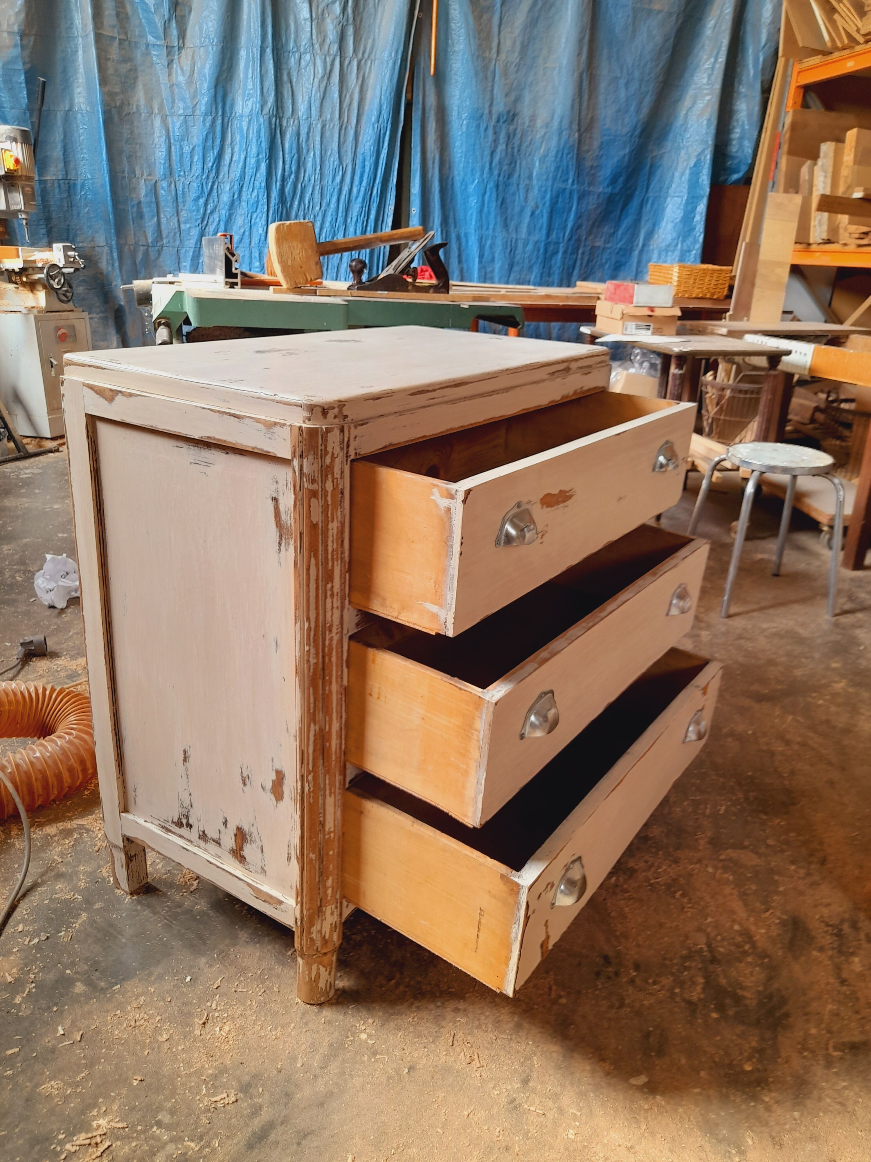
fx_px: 839
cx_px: 436
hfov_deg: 54.9
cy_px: 581
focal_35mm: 25
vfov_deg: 69.4
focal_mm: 4.6
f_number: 2
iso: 40
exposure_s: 1/30
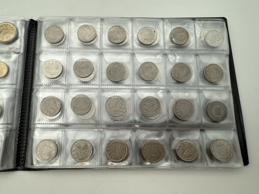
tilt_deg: -75.6
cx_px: 130
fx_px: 180
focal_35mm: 24
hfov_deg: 71.6
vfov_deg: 56.8
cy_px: 97
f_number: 2.2
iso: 40
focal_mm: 2.22
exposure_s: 1/280
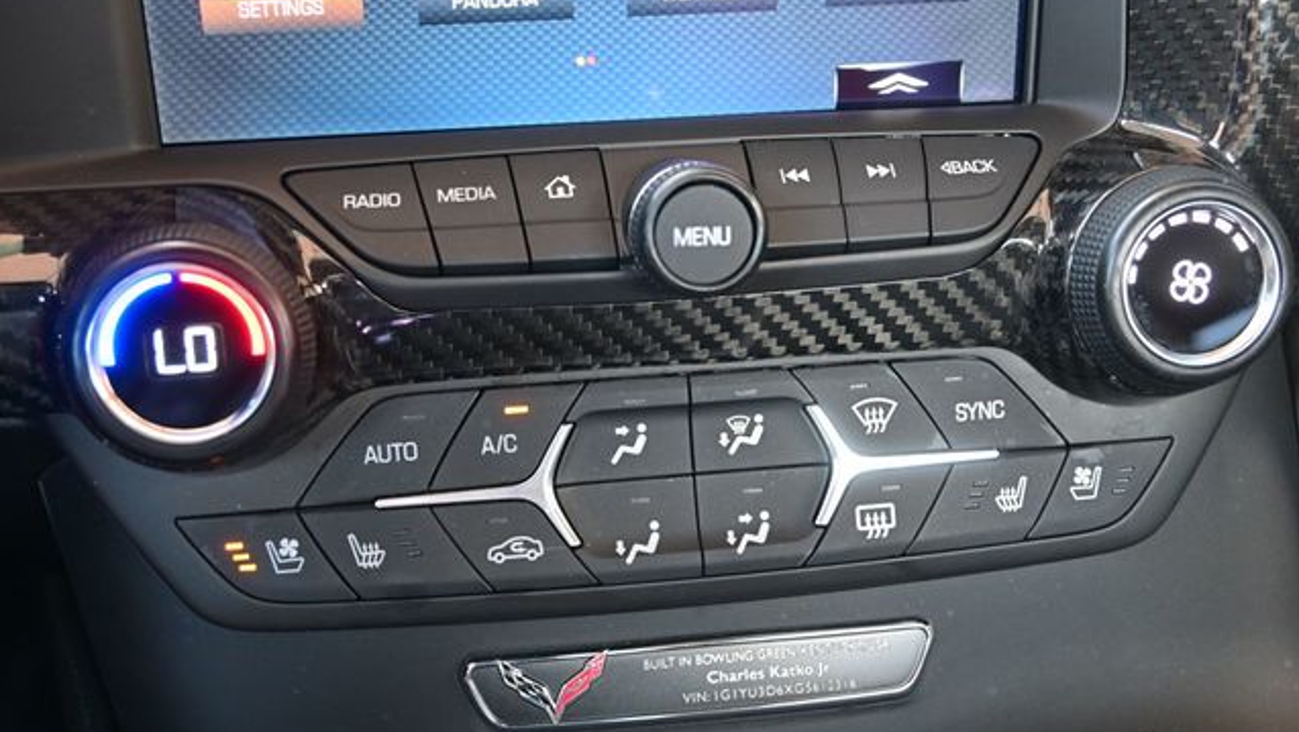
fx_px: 1413
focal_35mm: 41
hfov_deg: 49.4
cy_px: 377
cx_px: 648
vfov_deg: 29.0
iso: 1000
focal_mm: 26
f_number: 4.5
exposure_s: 1/40
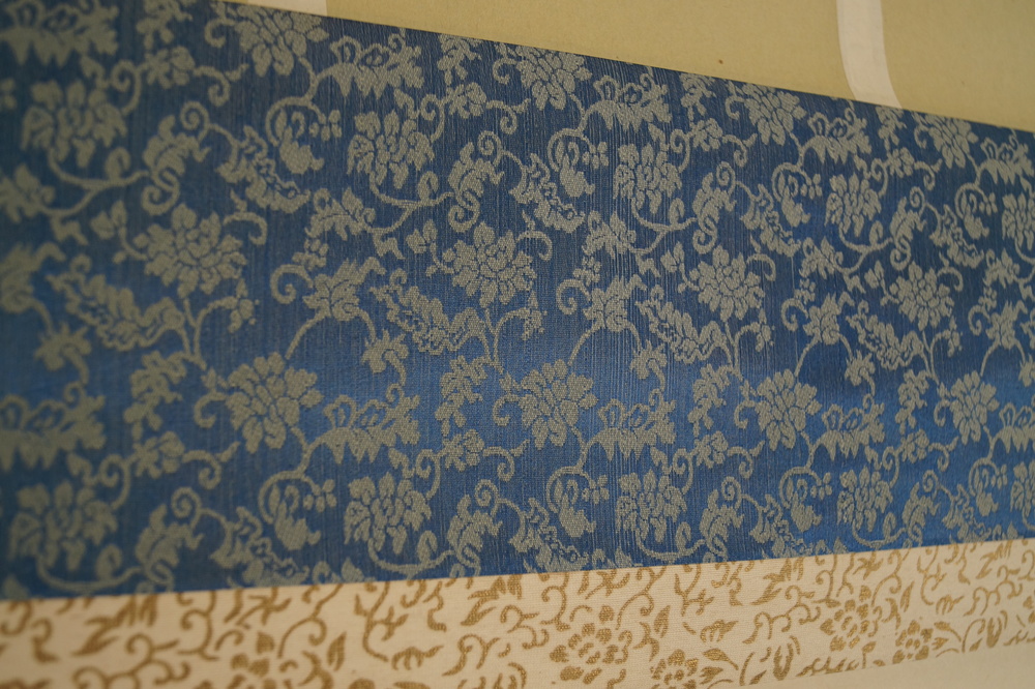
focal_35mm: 36
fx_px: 1035
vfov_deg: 36.8
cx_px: 518
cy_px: 344
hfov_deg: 53.1
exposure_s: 1/160
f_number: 4
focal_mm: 24
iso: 500
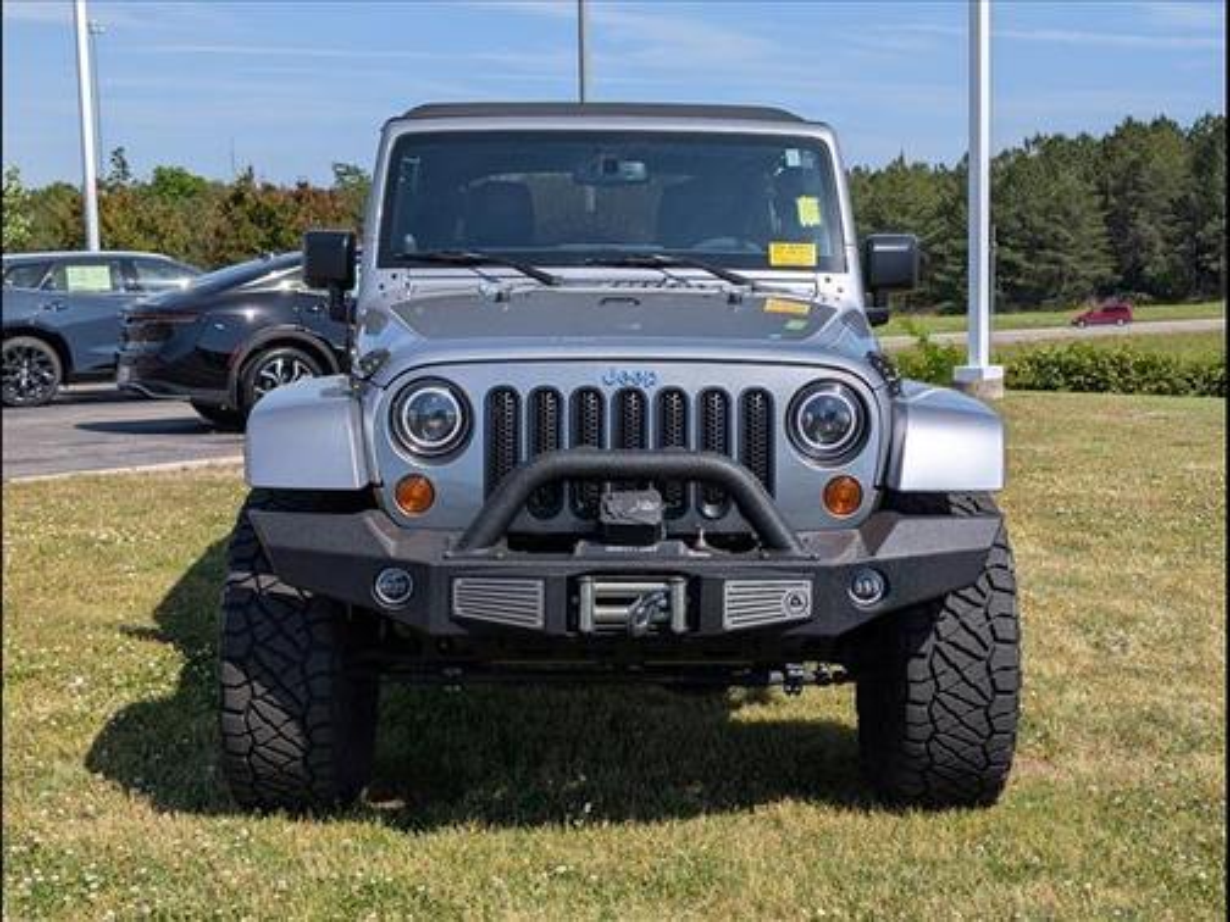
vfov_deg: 29.7
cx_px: 615
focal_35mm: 49
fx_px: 1741
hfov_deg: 38.9
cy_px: 461
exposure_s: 1/2500
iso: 22
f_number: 1.68
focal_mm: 6.9
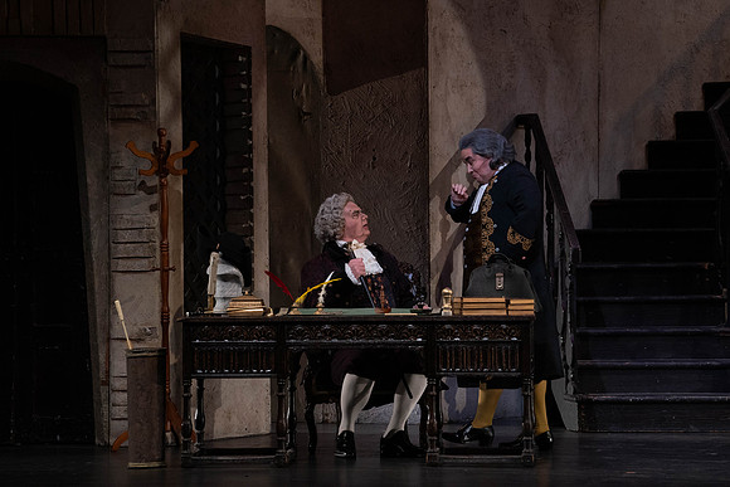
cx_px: 365
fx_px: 3995
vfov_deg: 7.0
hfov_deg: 10.4
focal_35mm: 197
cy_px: 244
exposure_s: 1/250
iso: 3200
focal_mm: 197
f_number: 9
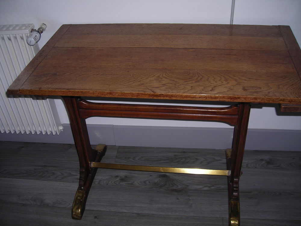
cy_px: 113
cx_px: 150
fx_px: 330
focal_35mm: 38
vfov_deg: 37.7
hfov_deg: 49.0
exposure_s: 1/60.1
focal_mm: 6.3
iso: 50
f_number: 3.2
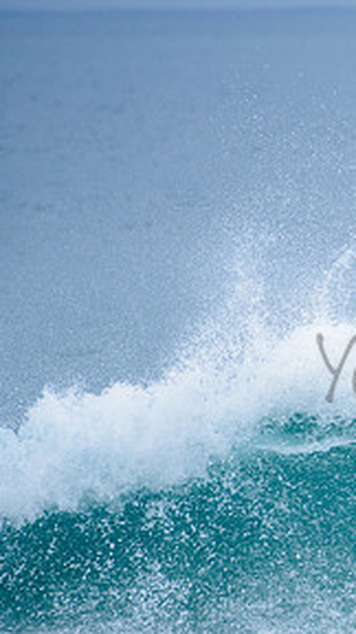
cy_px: 349
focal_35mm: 1054
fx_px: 17688
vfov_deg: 2.0
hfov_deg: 1.2
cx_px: 543
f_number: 5.6
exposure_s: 1/1250
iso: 360
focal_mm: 500
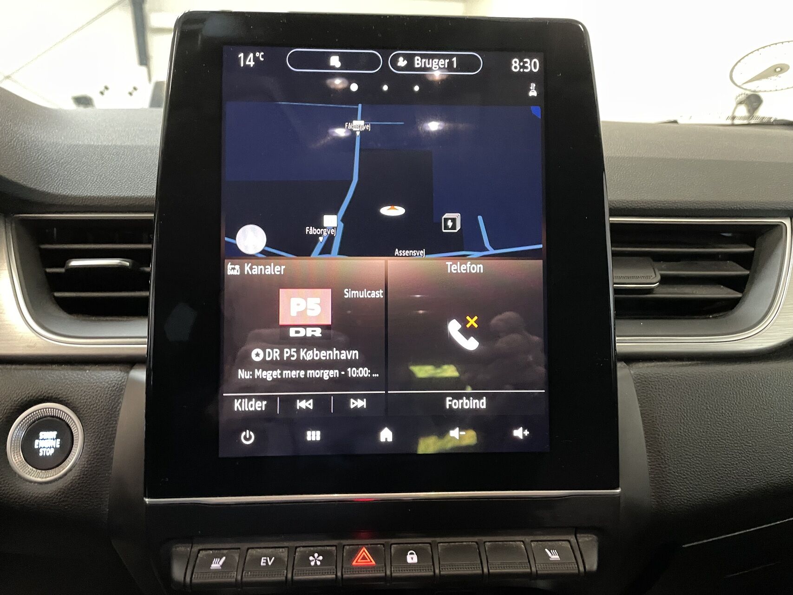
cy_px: 298
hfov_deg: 67.3
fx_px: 596
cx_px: 396
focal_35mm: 26
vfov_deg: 53.1
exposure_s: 1/25
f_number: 1.6
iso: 640
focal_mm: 4.2
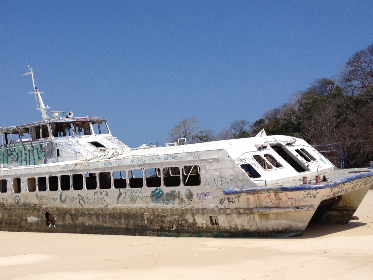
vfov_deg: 29.6
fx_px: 528
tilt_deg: -1.6
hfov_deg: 38.8
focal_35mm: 49
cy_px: 166
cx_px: 156
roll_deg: -0.3
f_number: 2.4
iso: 50
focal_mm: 4.28
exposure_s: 1/3460
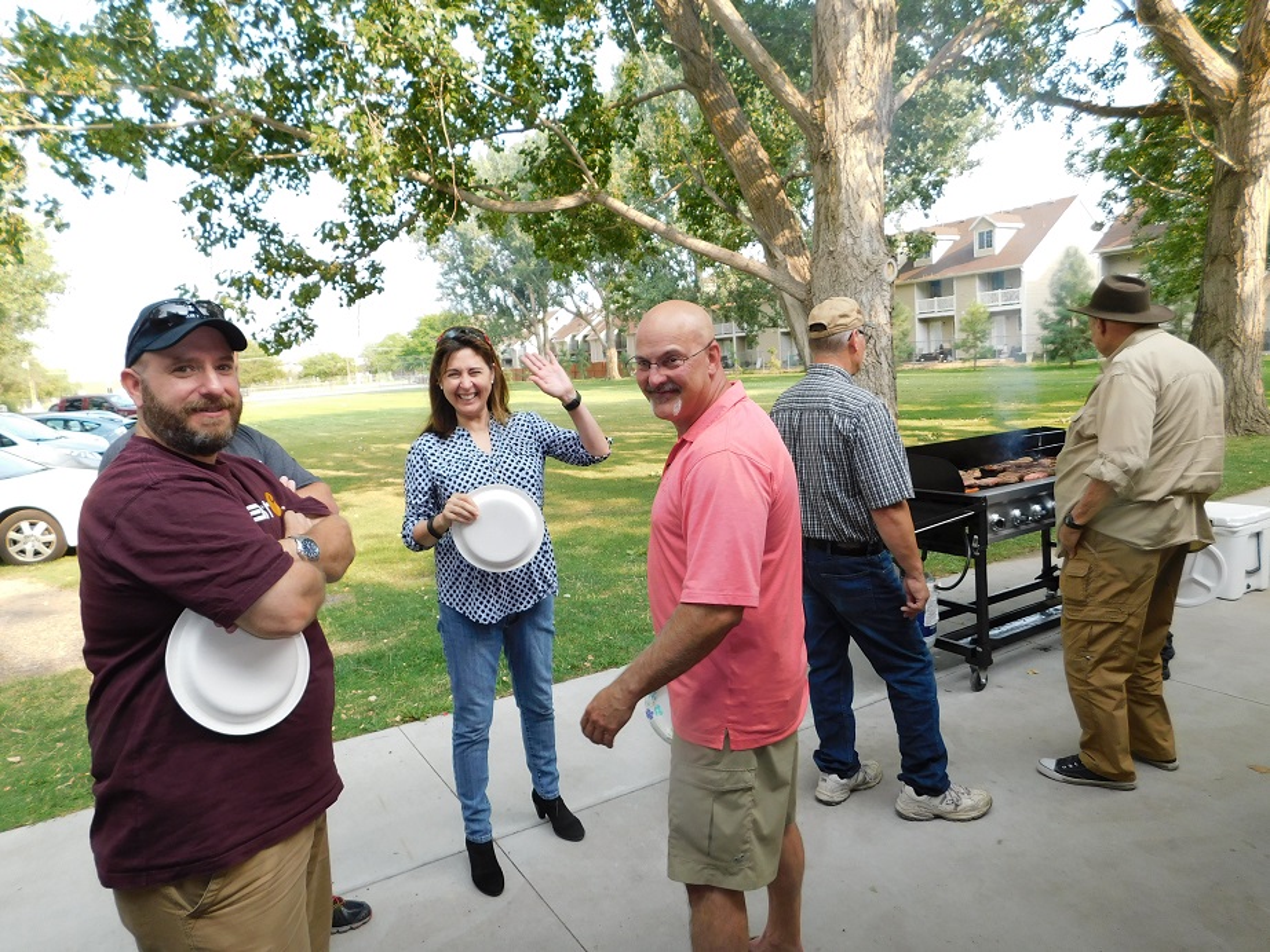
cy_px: 476
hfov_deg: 73.9
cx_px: 635
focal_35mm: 23
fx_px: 844
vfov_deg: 58.9
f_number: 3
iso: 125
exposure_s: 1/200
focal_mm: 4
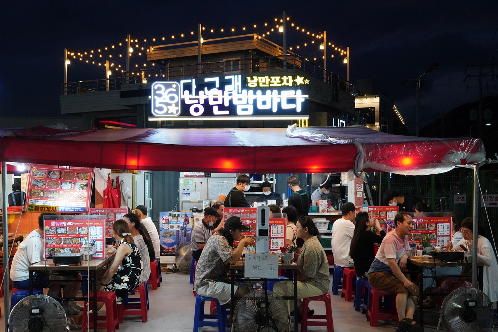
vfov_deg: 32.6
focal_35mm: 41
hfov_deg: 47.4
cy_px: 186
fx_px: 567
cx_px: 231
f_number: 9
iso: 5000
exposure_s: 1/100
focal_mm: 35
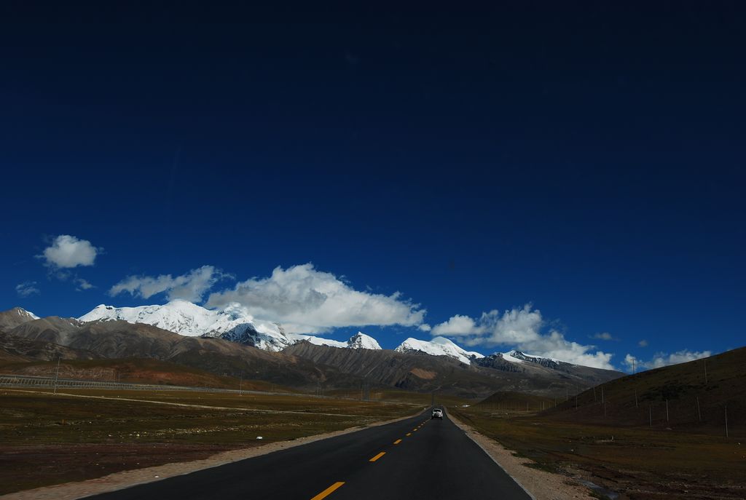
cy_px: 250
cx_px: 373
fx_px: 685
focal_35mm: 33
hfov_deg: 57.1
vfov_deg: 40.1
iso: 100
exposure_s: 1/160
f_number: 16
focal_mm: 22
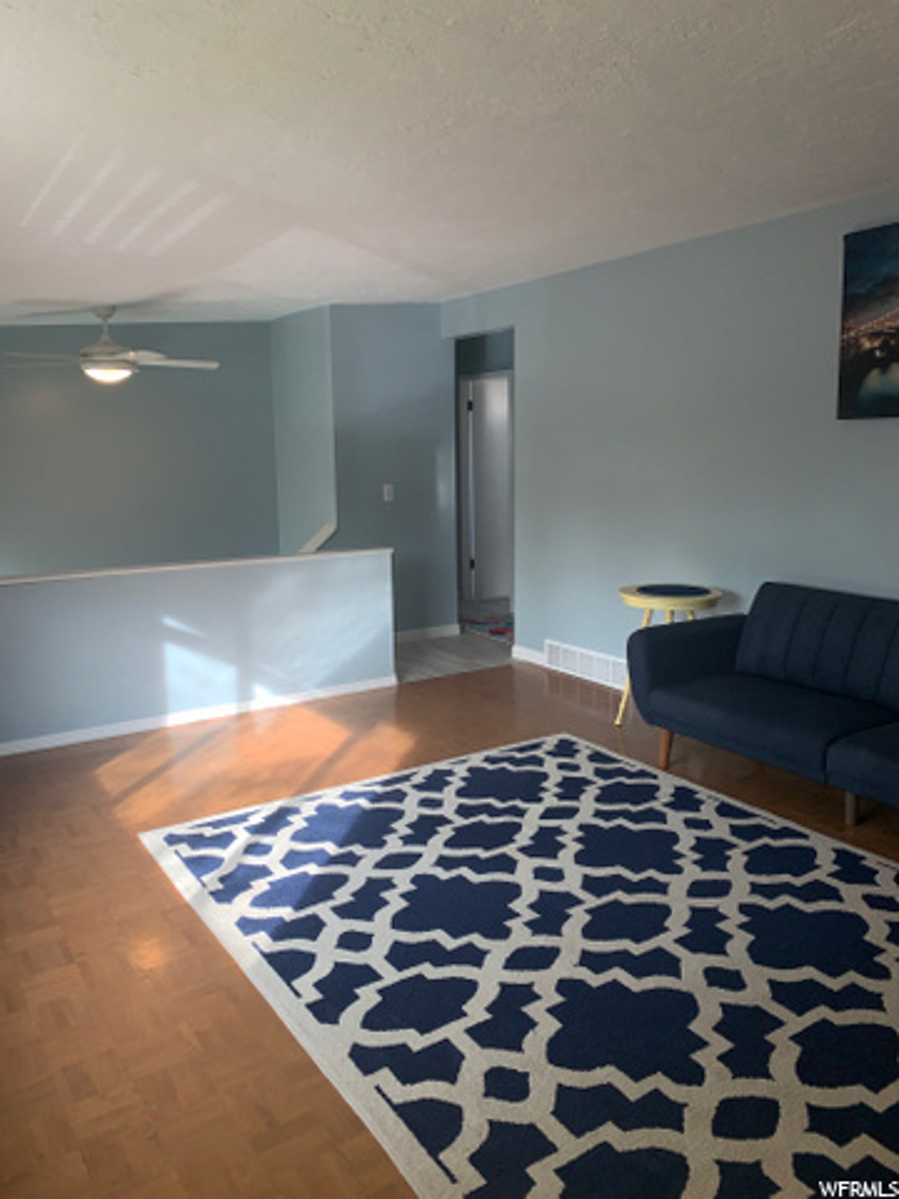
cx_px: 450
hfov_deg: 53.1
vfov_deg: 67.3
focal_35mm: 26
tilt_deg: -7.0
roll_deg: +0.6
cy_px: 600
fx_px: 900
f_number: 1.8
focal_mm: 4.25
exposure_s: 1/120
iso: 25
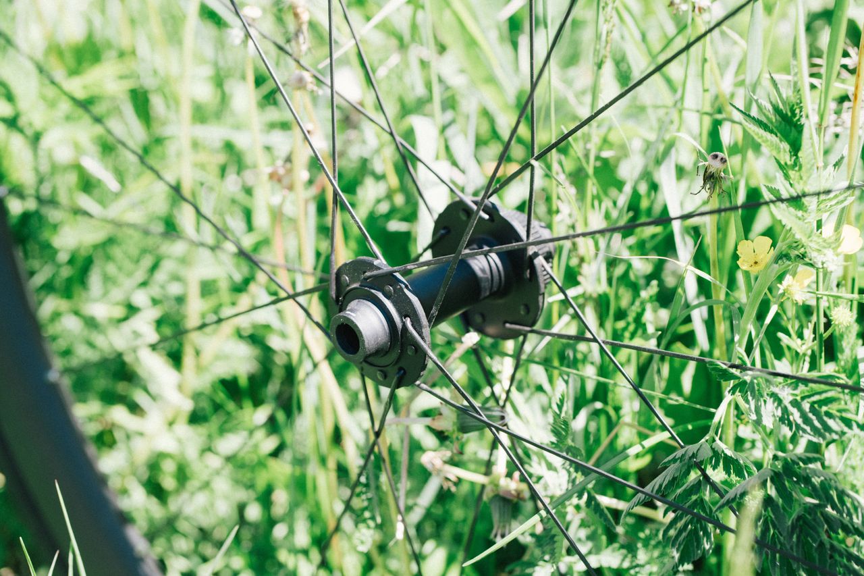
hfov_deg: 23.9
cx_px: 432
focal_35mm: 85
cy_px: 288
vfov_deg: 16.1
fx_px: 2040
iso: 400
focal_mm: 85
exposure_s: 1/500
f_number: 5.6
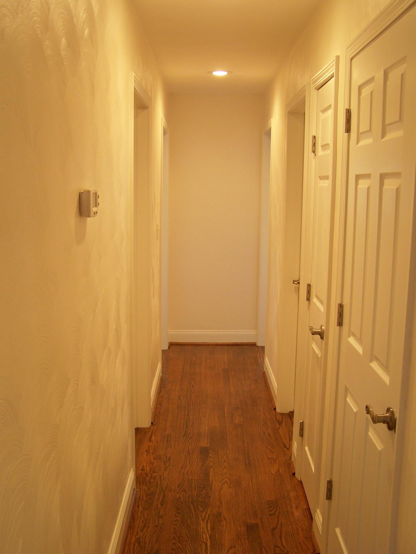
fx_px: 609
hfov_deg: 37.7
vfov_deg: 49.0
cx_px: 208
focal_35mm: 38
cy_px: 277
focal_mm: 6.3
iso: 64
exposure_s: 1/8
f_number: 2.8
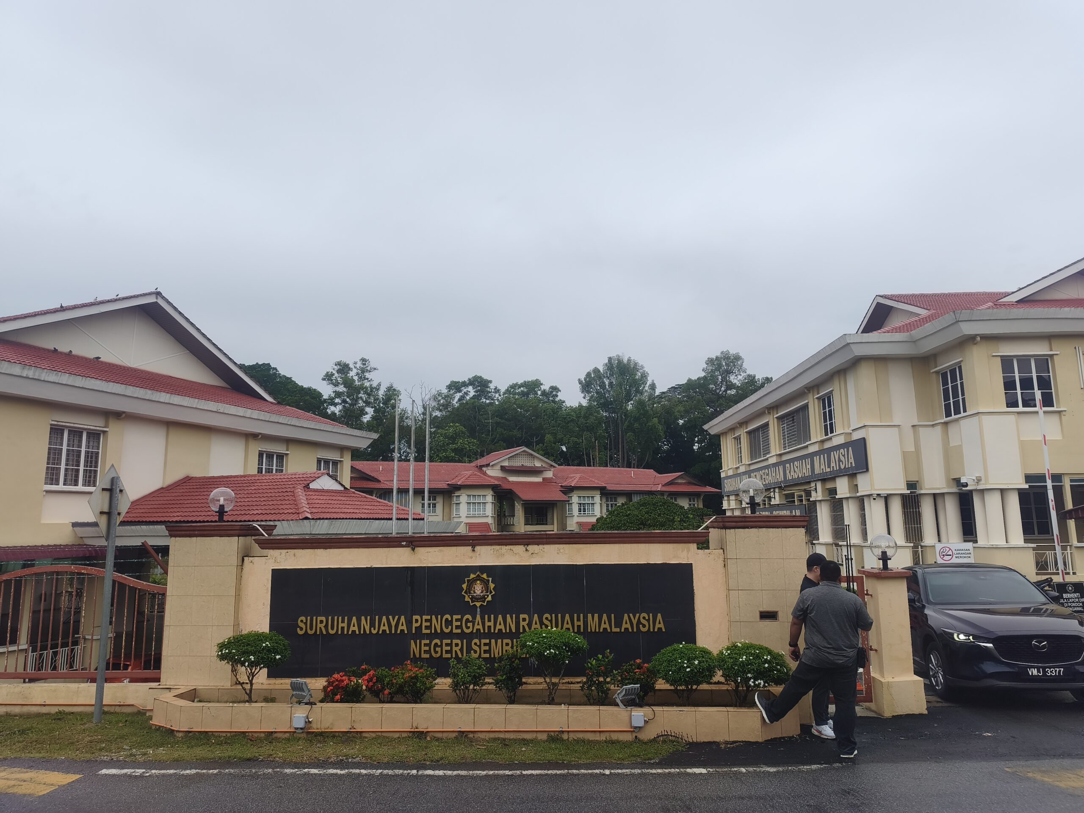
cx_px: 542
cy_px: 406
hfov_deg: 73.9
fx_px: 720
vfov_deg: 58.9
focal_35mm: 23
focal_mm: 6.06
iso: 50
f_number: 1.7
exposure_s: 1/601
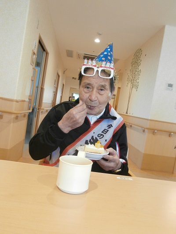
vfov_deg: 60.0
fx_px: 203
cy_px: 117
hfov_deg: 46.8
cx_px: 88
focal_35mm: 30
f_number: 3.5
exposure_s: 1/25
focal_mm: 5.36
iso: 400
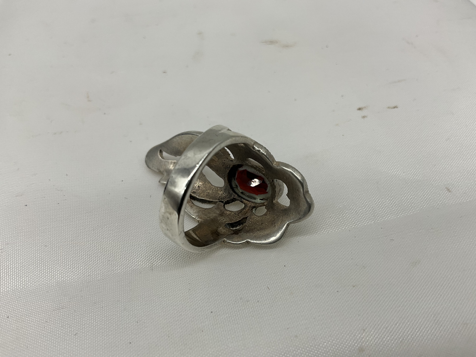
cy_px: 178
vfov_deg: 48.2
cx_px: 238
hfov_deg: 61.7
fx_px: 399
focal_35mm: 29
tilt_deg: -50.6
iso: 25
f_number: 1.8
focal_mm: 3
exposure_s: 1/122
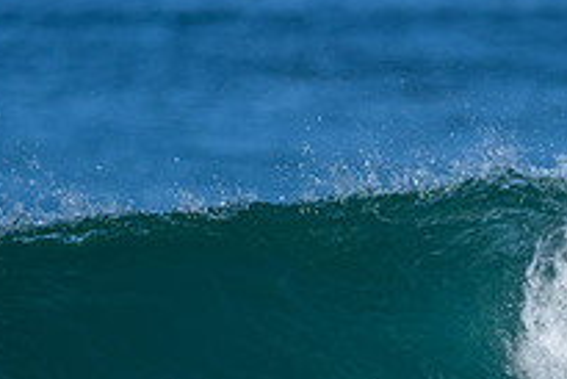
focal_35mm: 3109
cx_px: 537
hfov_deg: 0.7
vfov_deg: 0.4
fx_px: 49000
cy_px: 476
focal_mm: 800
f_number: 6.3
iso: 250
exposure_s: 1/2000
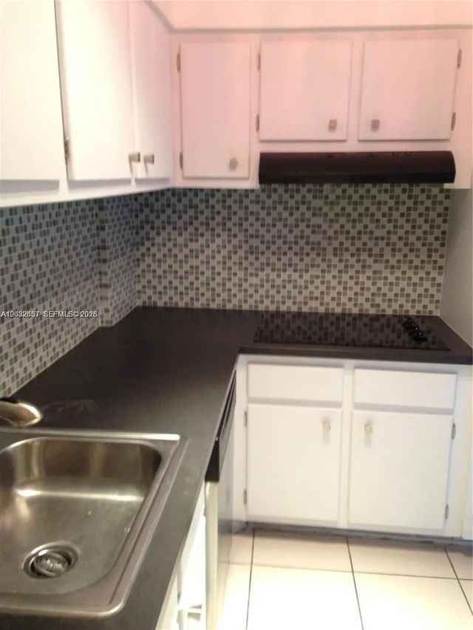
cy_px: 315
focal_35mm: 33
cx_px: 236
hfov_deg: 43.0
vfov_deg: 55.3
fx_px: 601
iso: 250
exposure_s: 1/20
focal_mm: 4.12
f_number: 2.4
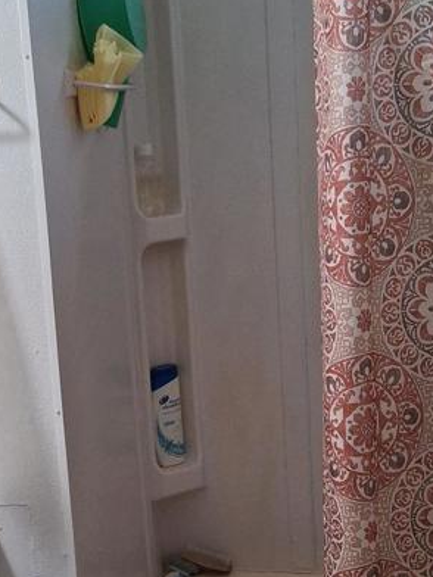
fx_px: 1134
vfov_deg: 28.4
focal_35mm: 68
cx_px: 134
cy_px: 383
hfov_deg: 21.5
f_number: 1.8
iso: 125
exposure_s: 1/120
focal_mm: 3.98
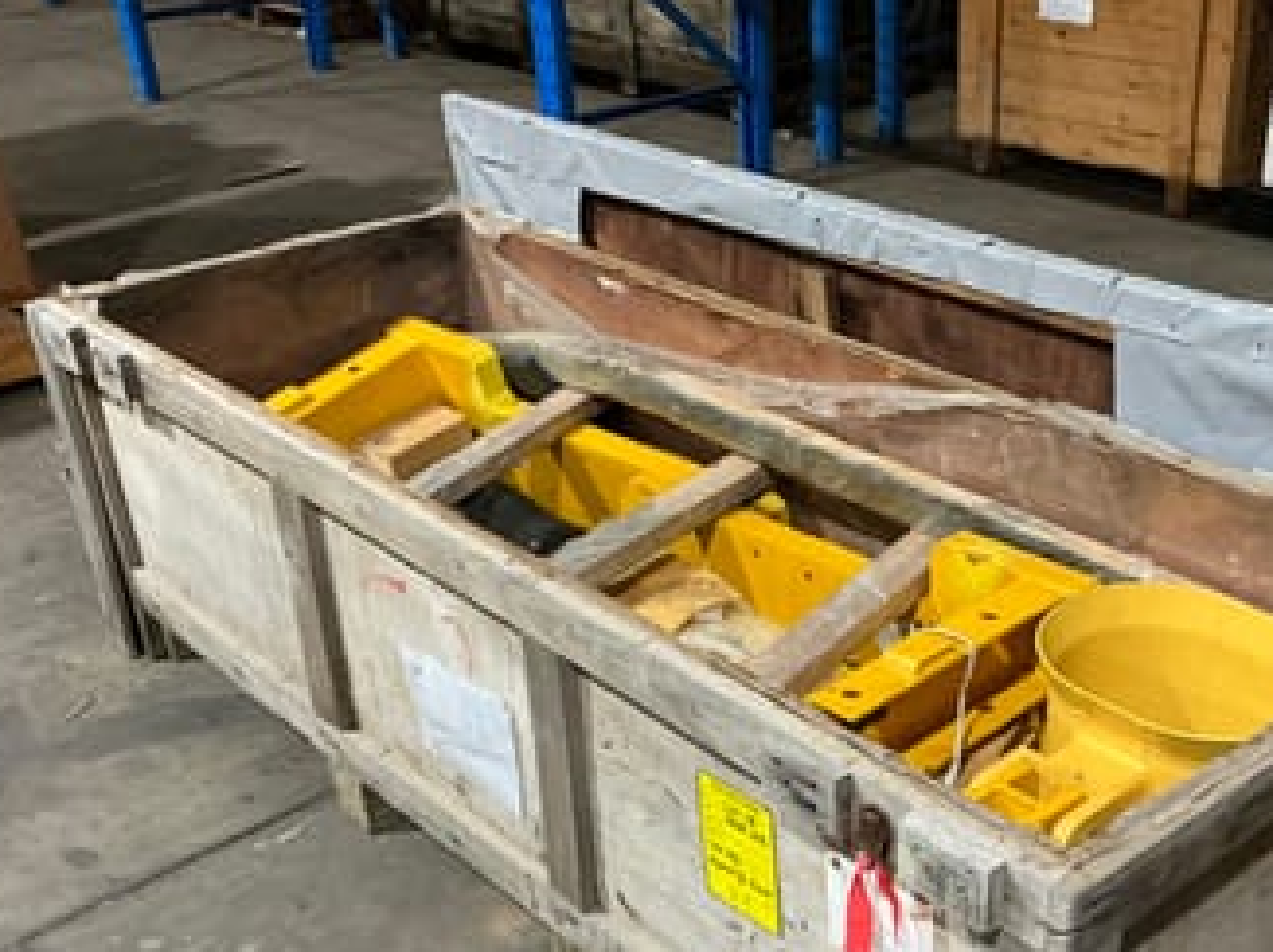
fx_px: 1580
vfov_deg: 33.0
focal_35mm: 43
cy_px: 700
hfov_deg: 43.2
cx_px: 855
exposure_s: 1/50
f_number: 1.8
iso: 160
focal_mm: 3
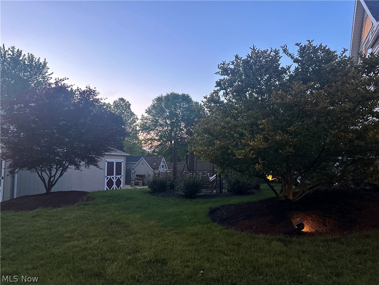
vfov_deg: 56.8
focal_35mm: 24
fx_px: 263
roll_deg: -2.1
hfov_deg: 71.6
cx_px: 190
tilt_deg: +4.1
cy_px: 142
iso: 640
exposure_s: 1/40
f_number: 1.78
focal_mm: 6.86
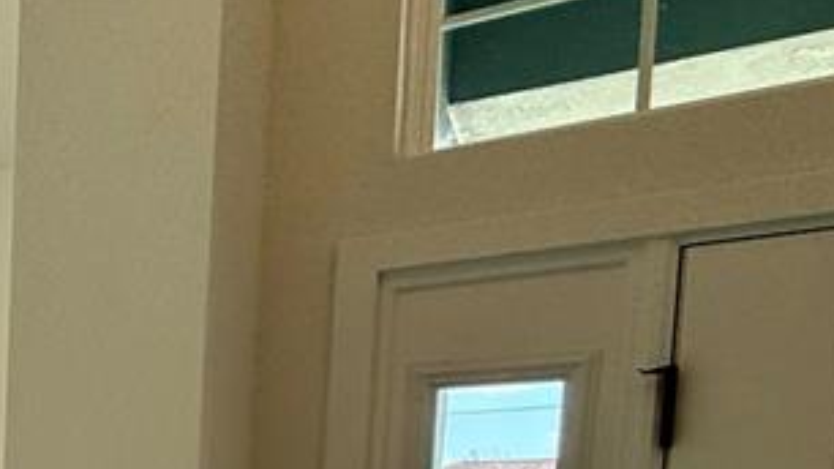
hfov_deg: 28.7
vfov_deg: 21.0
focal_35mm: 51
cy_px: 633
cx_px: -371
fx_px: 1128
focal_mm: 2.22
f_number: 2.2
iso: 64
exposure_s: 1/200
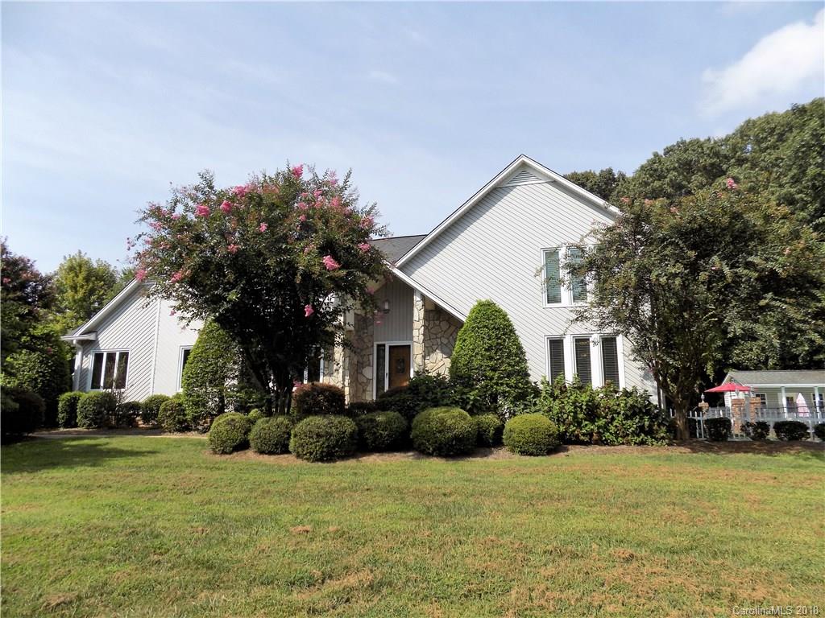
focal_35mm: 23
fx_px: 548
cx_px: 412
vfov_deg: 58.9
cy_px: 309
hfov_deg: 73.9
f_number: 3.1
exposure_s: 1/1000
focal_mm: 4
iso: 80
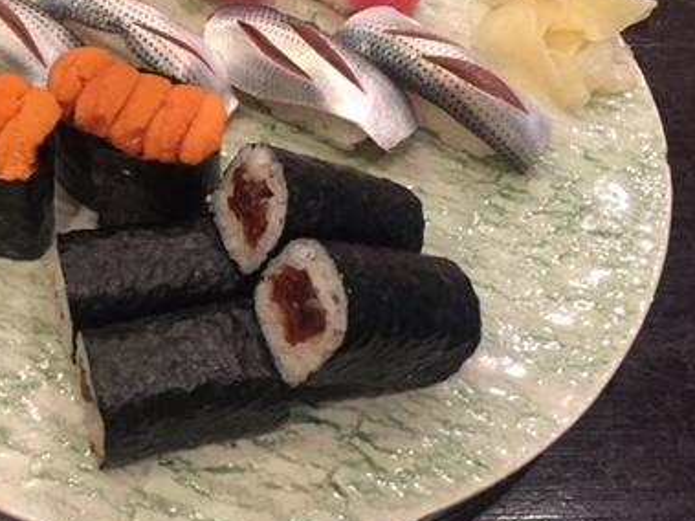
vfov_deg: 29.5
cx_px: 215
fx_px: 983
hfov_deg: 38.3
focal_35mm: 49
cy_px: 194
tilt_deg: -55.5
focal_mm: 4.15
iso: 250
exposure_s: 1/25
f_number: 2.2
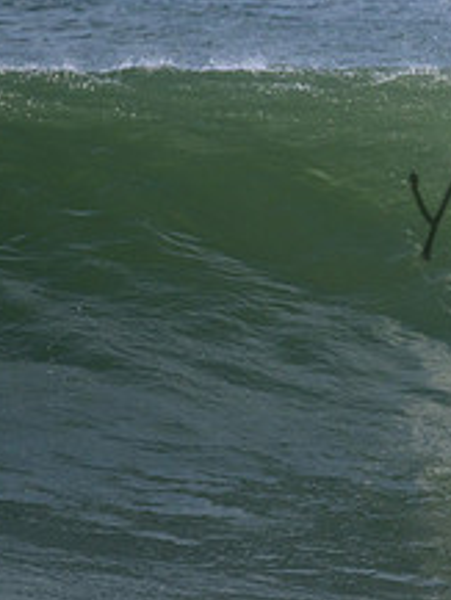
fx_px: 35681
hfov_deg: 0.7
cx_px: 694
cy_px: 192
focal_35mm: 2056
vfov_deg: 1.0
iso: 900
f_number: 11
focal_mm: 800
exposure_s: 1/2000
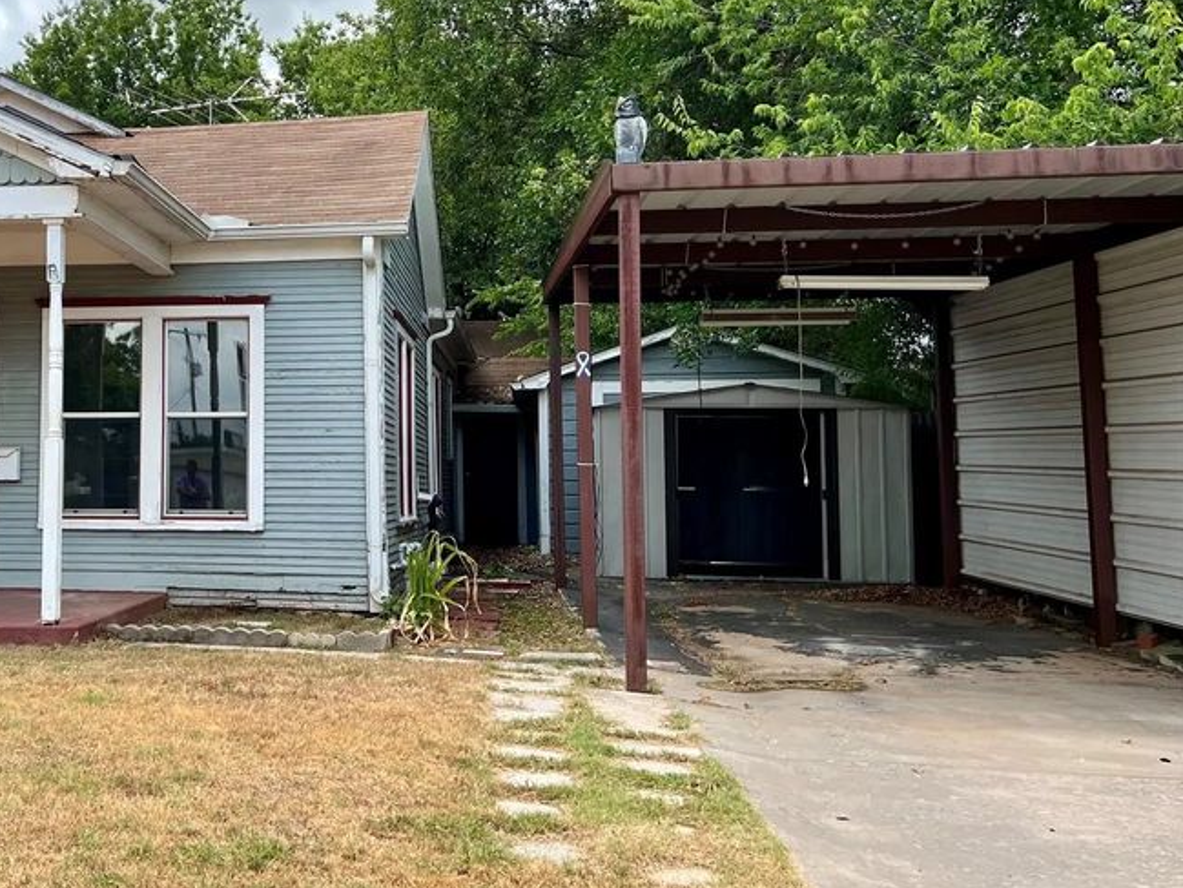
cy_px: 341
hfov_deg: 43.8
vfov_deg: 35.0
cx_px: 253
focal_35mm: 41
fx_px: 1401
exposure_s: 1/2008
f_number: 1.5
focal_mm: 5.7
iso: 50
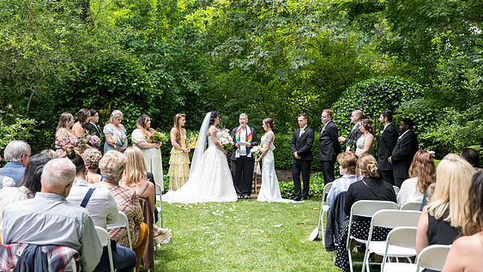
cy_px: 137
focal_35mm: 54
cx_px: 246
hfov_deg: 38.5
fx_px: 692
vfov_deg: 22.2
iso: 1000
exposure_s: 1/400
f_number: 5
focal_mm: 50
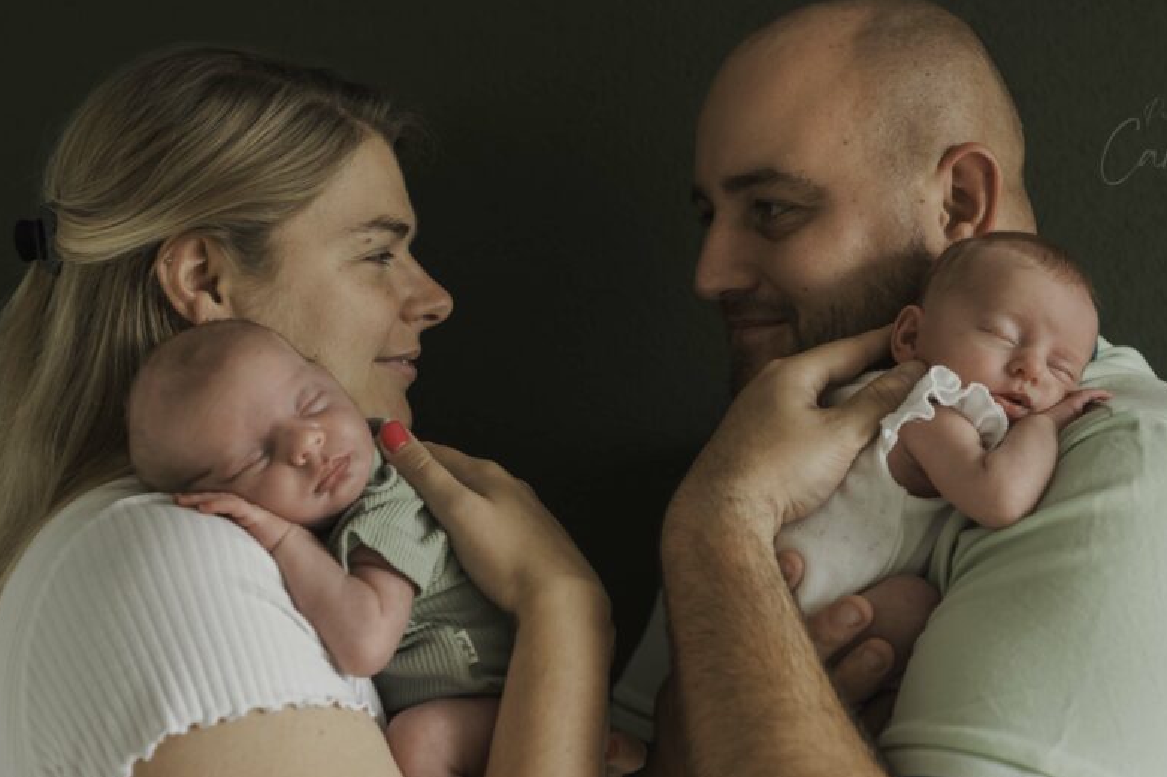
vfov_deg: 21.5
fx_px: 2041
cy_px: 414
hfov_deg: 31.9
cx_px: 590
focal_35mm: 63
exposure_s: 1/125
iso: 640
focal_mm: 48
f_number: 3.2
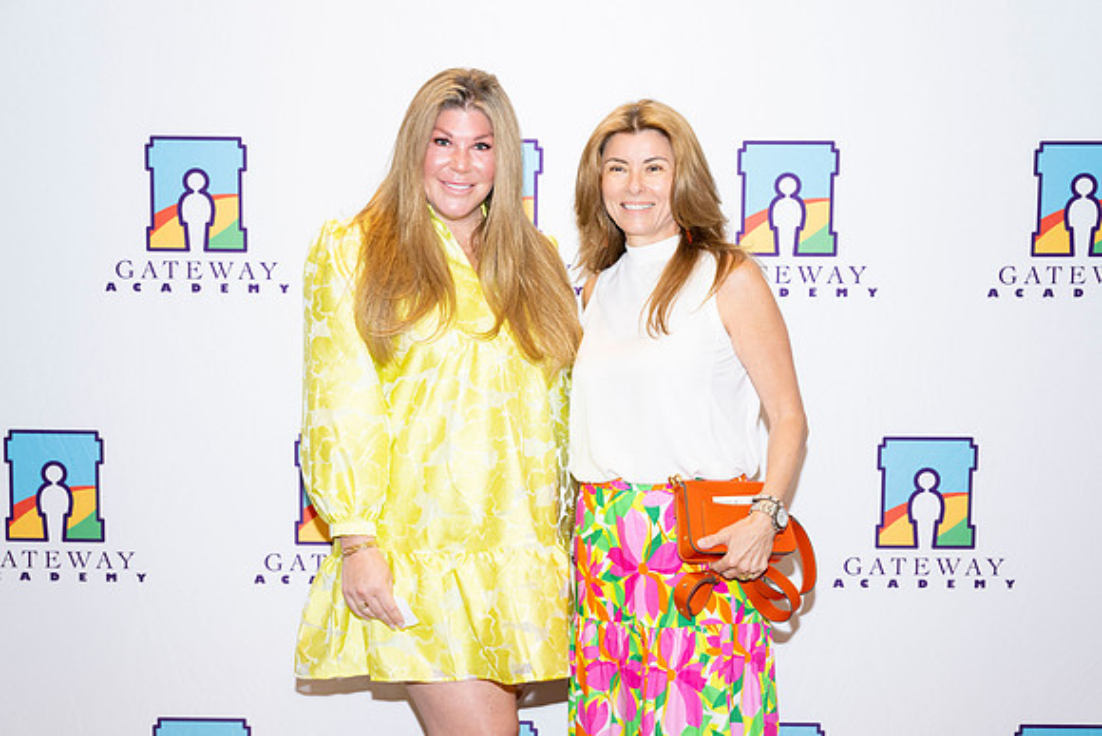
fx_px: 1561
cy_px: 368
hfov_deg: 38.9
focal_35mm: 51
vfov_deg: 26.5
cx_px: 551
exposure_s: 1/160
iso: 800
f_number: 5.6
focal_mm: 51
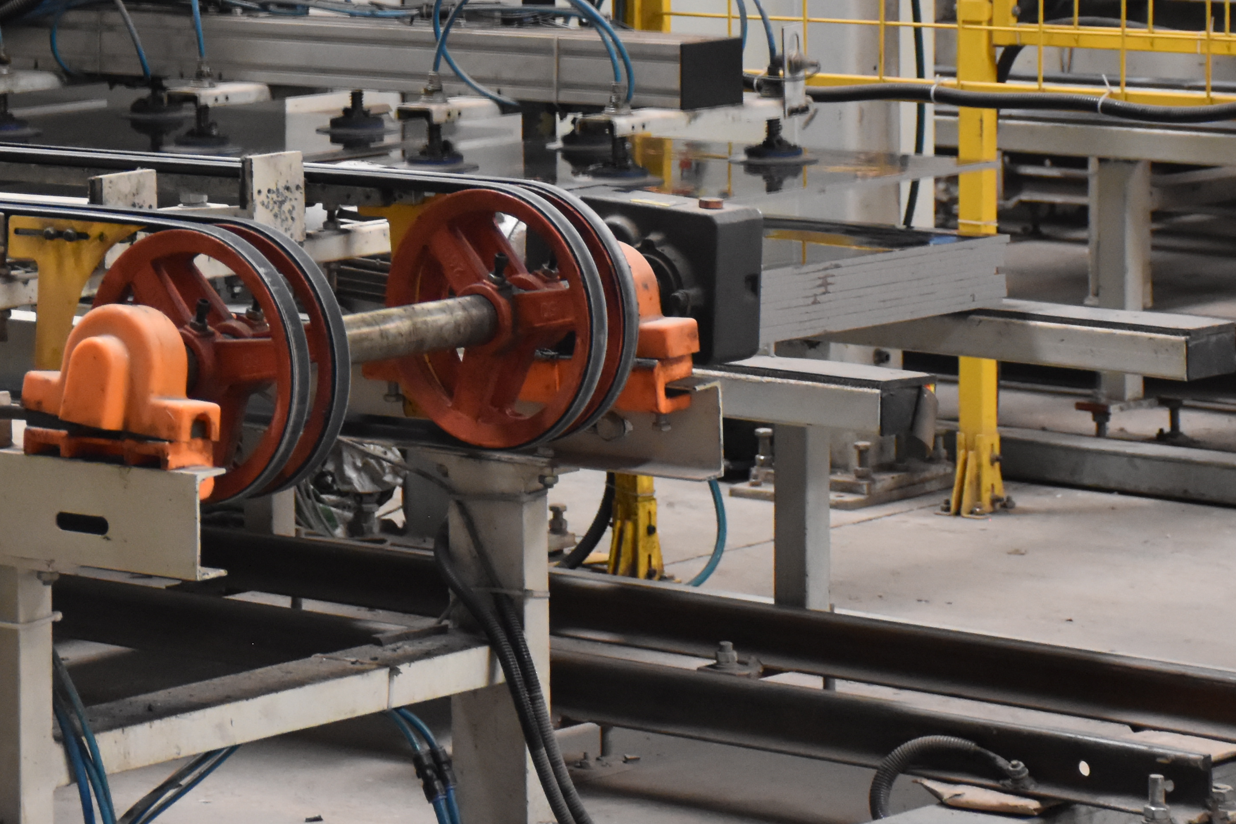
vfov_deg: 8.4
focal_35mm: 163
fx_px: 5596
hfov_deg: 12.5
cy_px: 53
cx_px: 70
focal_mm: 52
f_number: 4.8
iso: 2800
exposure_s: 1/60
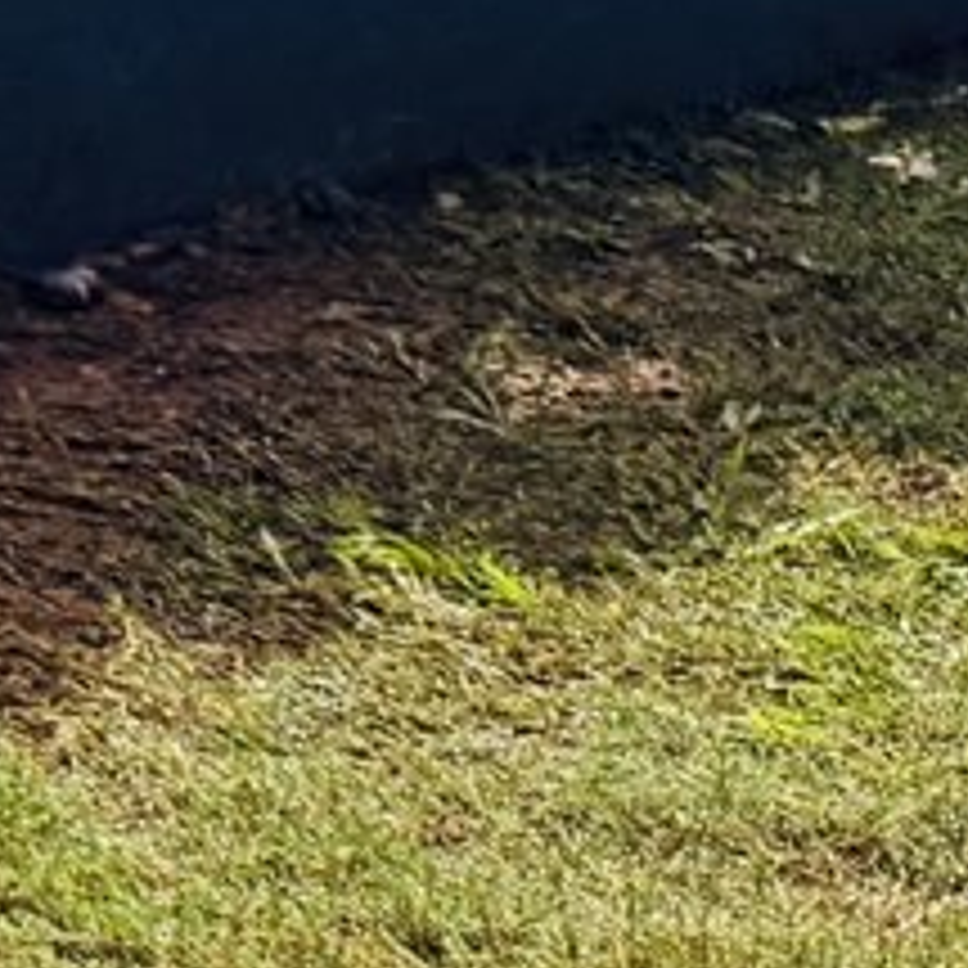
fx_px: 5980
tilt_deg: -3.3
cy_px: -923
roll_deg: +0.7
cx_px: -2634
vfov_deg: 8.8
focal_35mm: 189
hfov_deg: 7.3
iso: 125
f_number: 1.78
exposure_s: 1/11905
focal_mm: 6.76
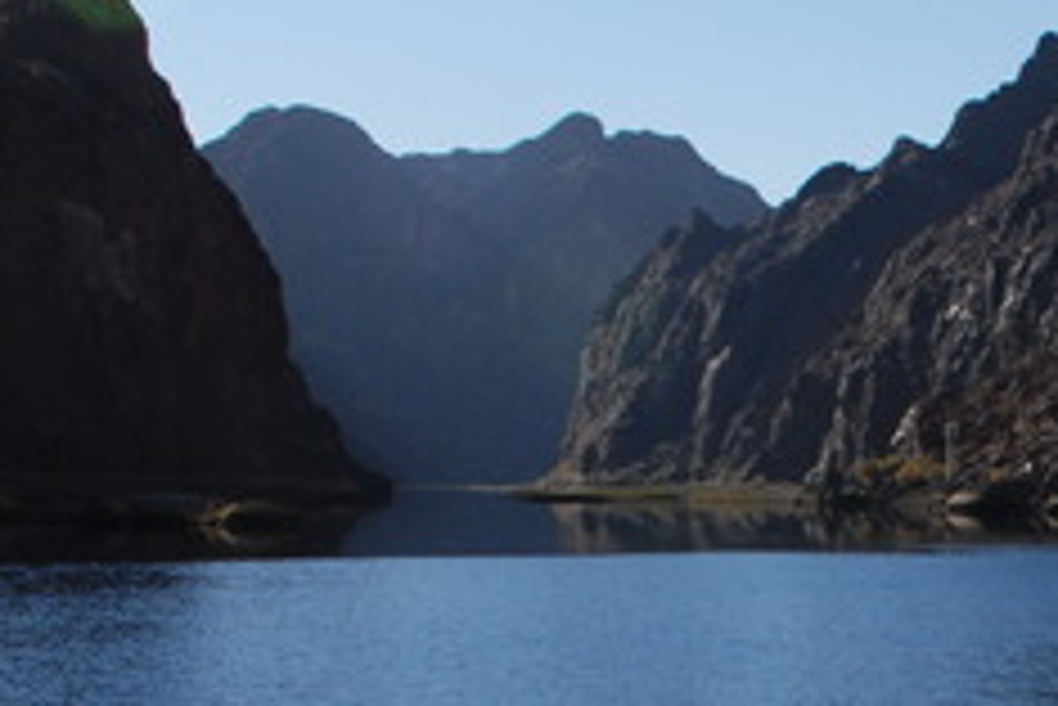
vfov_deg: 13.2
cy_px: 794
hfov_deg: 18.8
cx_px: 1292
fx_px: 2999
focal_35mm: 102
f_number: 7.1
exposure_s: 1/640
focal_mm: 20
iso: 250
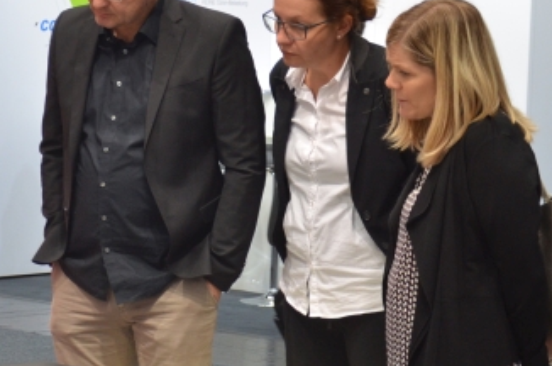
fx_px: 2142
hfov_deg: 14.3
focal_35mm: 140
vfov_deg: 9.8
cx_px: -95
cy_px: 178
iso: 800
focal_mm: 38
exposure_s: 1/100
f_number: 5
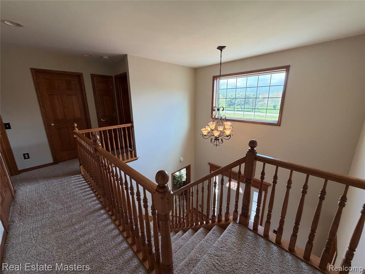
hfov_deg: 102.1
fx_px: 148
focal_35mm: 14
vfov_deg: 85.7
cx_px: 182
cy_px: 137
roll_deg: +0.9
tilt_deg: -13.6
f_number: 2.2
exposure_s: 1/120
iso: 200
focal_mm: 2.22
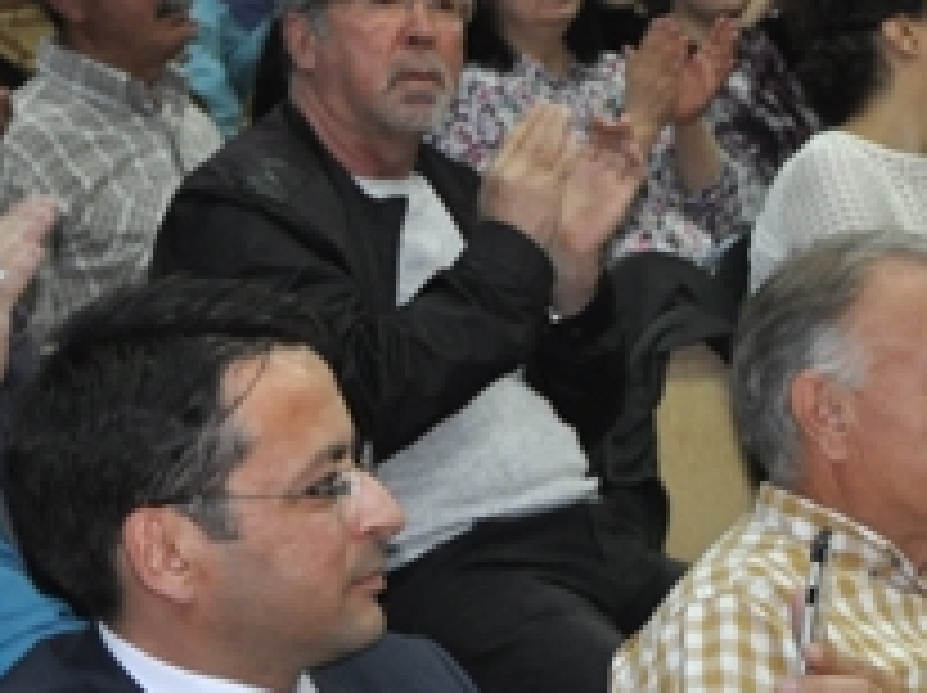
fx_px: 5510
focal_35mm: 206
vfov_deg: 7.2
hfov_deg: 9.4
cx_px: 1242
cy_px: 407
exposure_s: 1/60
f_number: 4.5
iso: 800
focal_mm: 46
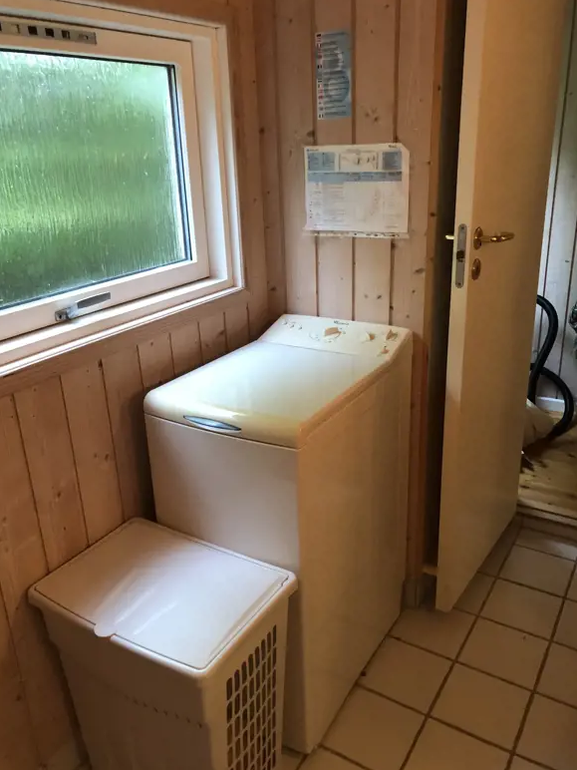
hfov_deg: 48.2
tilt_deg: -22.2
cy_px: 395
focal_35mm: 29
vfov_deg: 61.7
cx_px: 282
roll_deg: +3.0
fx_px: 645
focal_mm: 3.99
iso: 100
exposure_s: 1/14
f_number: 1.8
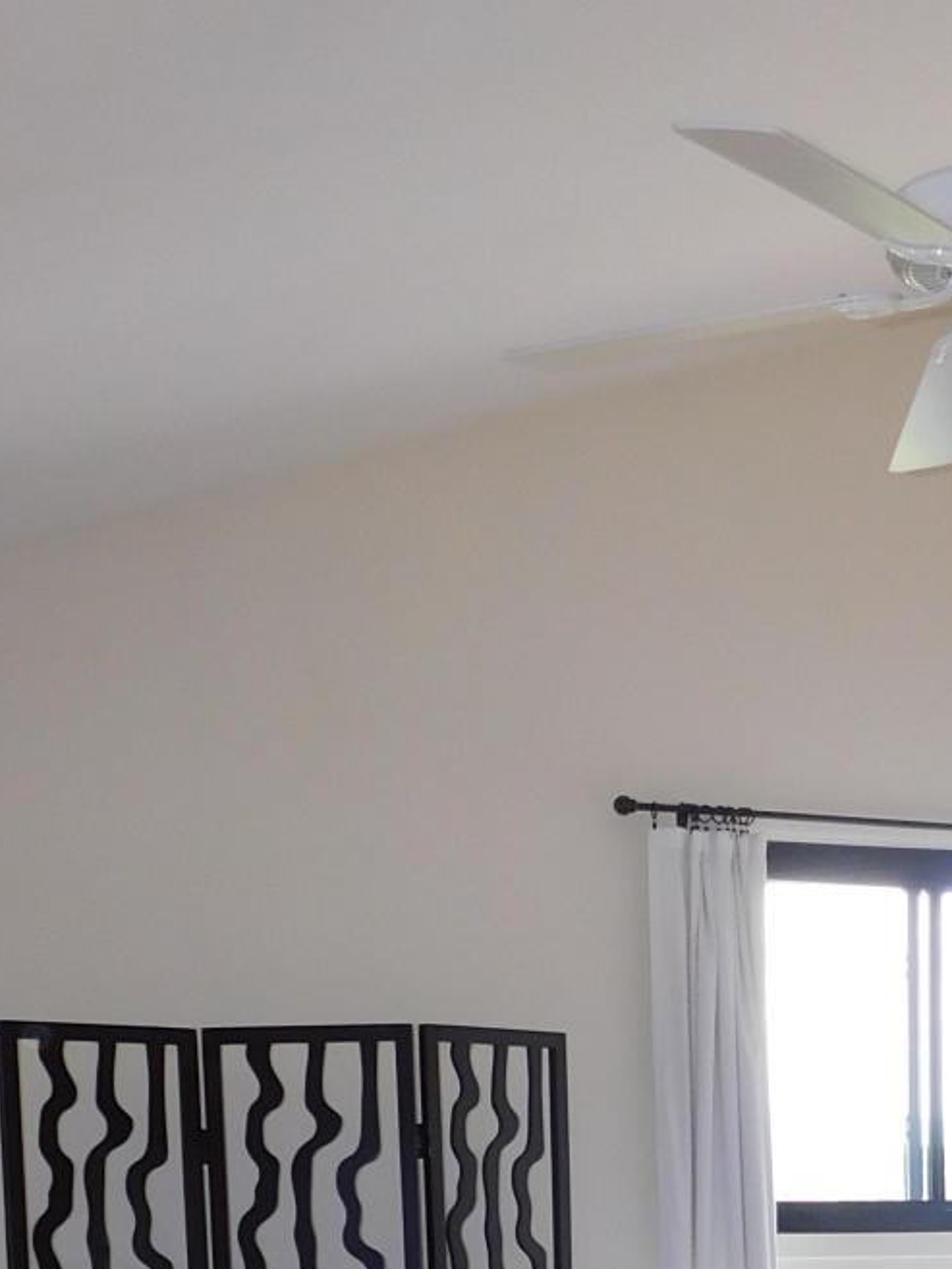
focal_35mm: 70
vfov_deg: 25.0
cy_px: 1530
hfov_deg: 20.5
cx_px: 911
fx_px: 2566
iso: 125
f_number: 3
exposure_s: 1/50
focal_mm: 4
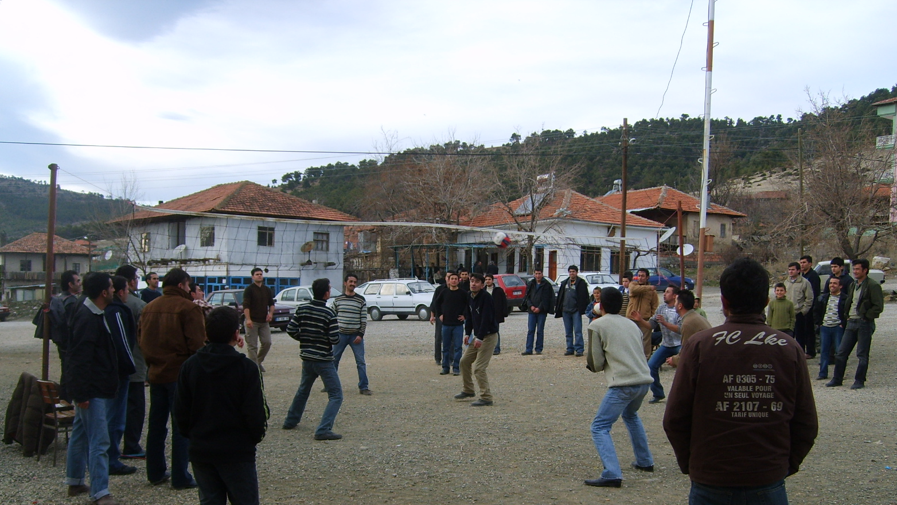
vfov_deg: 30.2
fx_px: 928
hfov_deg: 51.6
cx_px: 450
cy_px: 343
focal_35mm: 39
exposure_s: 1/350
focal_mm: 5.8
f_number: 2.8
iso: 50
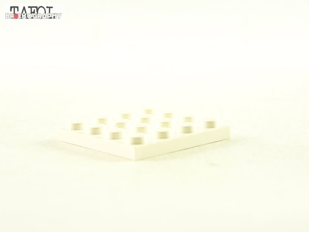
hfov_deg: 20.9
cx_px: 154
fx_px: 839
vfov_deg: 15.7
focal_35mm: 94
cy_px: 116
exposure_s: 1/30
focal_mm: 15.6
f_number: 3.2
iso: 200
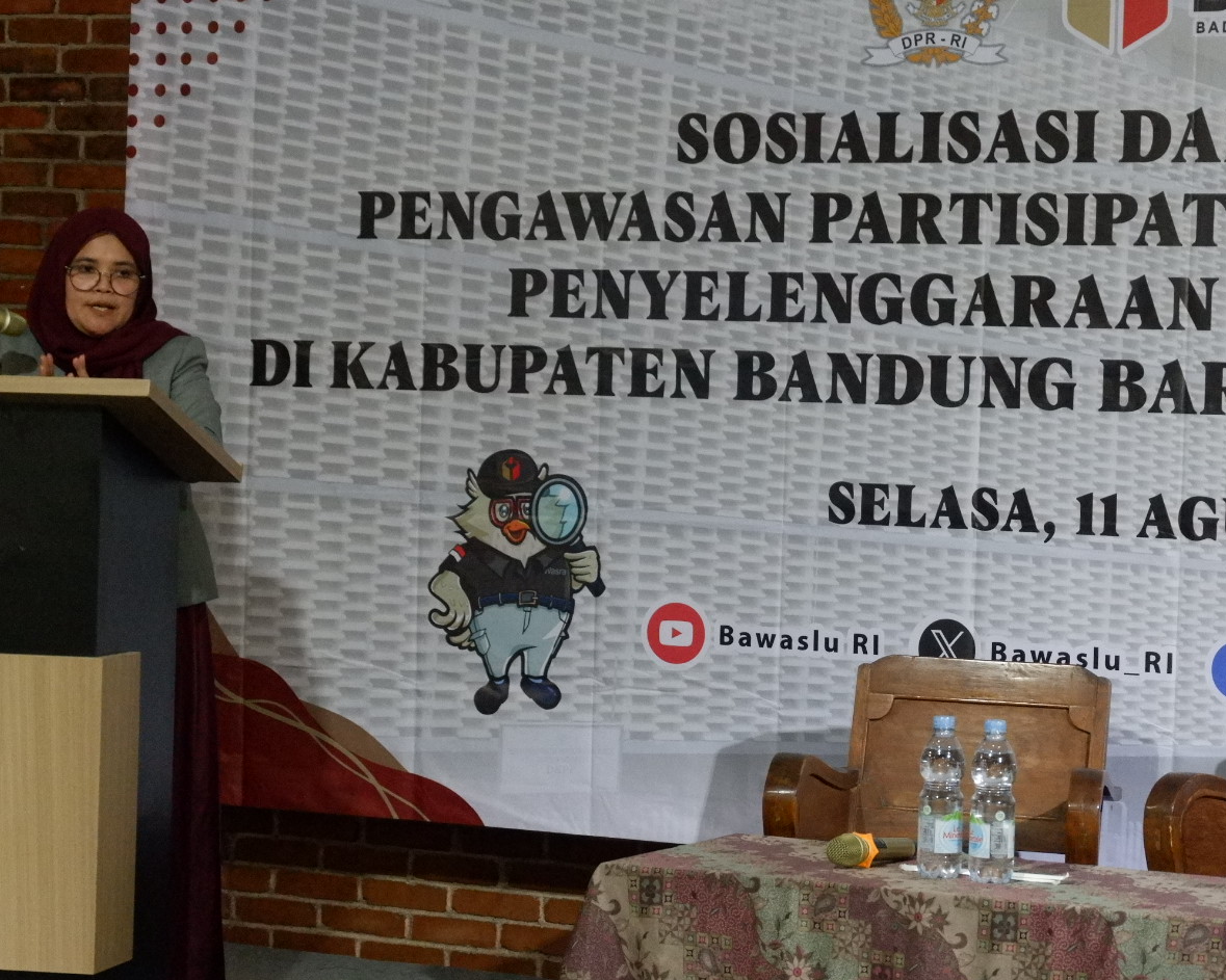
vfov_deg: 14.5
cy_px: 474
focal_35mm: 106
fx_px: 3846
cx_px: 690
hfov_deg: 18.1
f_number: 5.6
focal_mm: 50
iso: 6400
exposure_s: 1/140
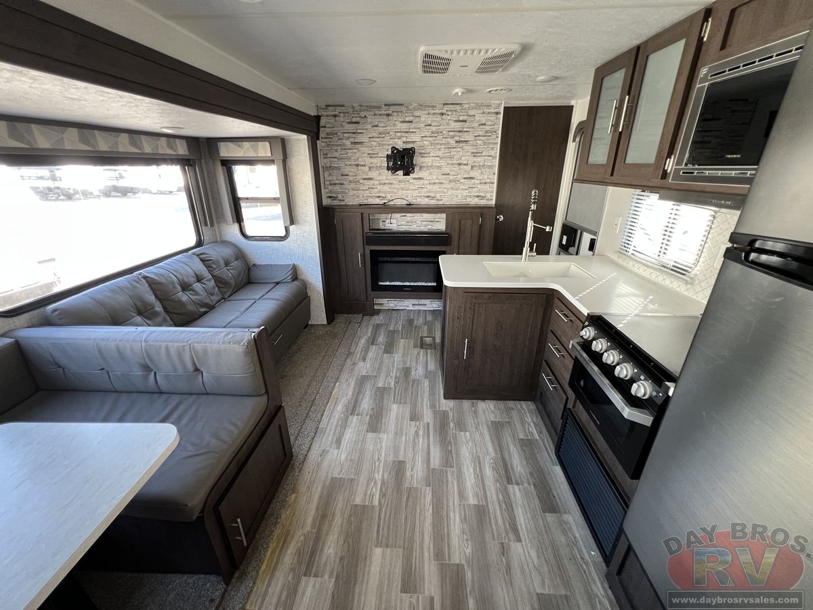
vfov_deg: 89.9
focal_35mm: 13
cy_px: 305
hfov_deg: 106.2
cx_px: 406
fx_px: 305
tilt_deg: -21.9
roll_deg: -1.4
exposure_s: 1/99
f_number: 1.8
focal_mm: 1.57
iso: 125
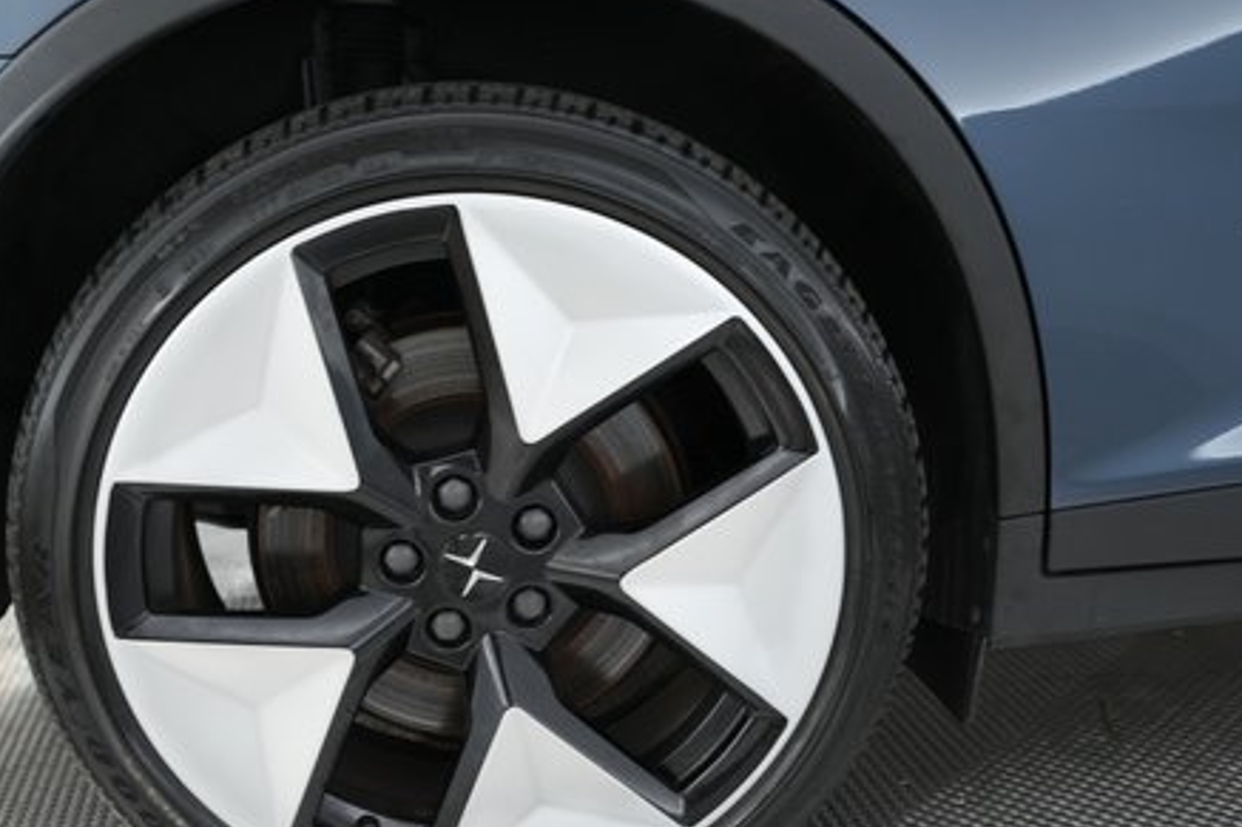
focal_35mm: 41
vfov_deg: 32.5
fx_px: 1414
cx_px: 529
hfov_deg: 47.3
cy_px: 483
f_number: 2.8
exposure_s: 1/30
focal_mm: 28
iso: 500
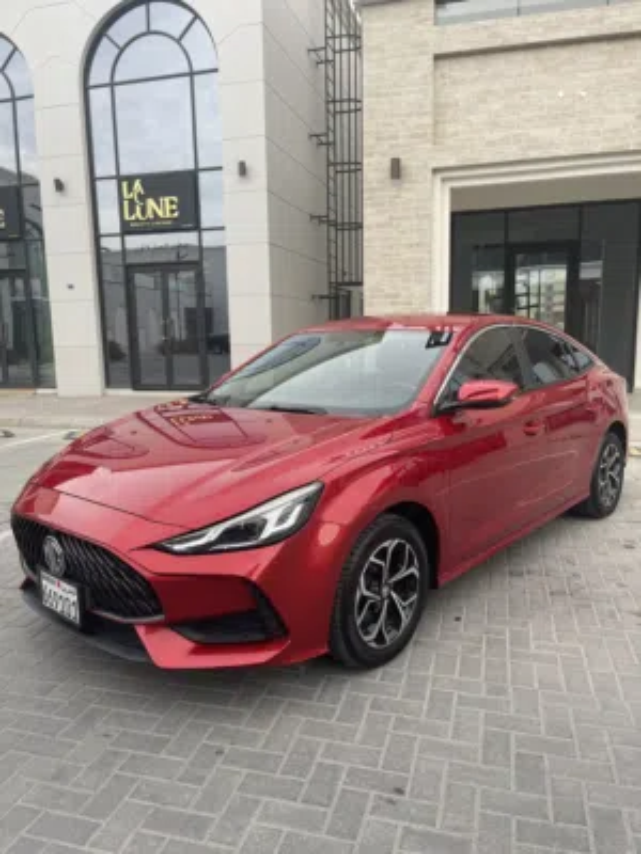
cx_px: 320
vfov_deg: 69.4
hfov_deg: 54.9
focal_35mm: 25
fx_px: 617
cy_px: 427
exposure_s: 1/217
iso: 32
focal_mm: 5.1
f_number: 1.6
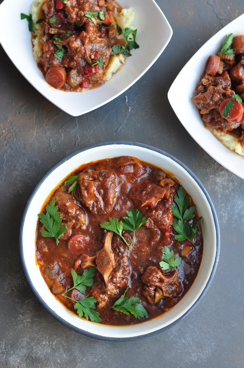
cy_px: 184
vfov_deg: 27.0
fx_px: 765
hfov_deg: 18.1
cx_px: 122
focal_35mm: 75
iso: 320
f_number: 4
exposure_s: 1/80
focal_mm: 50
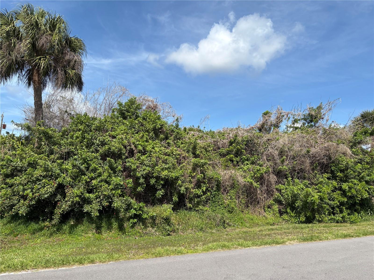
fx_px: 281
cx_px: 187
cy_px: 140
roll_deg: -2.7
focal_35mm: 26
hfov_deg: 67.3
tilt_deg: +7.2
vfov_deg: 53.1
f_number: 1.6
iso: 50
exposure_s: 1/3279
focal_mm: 5.96
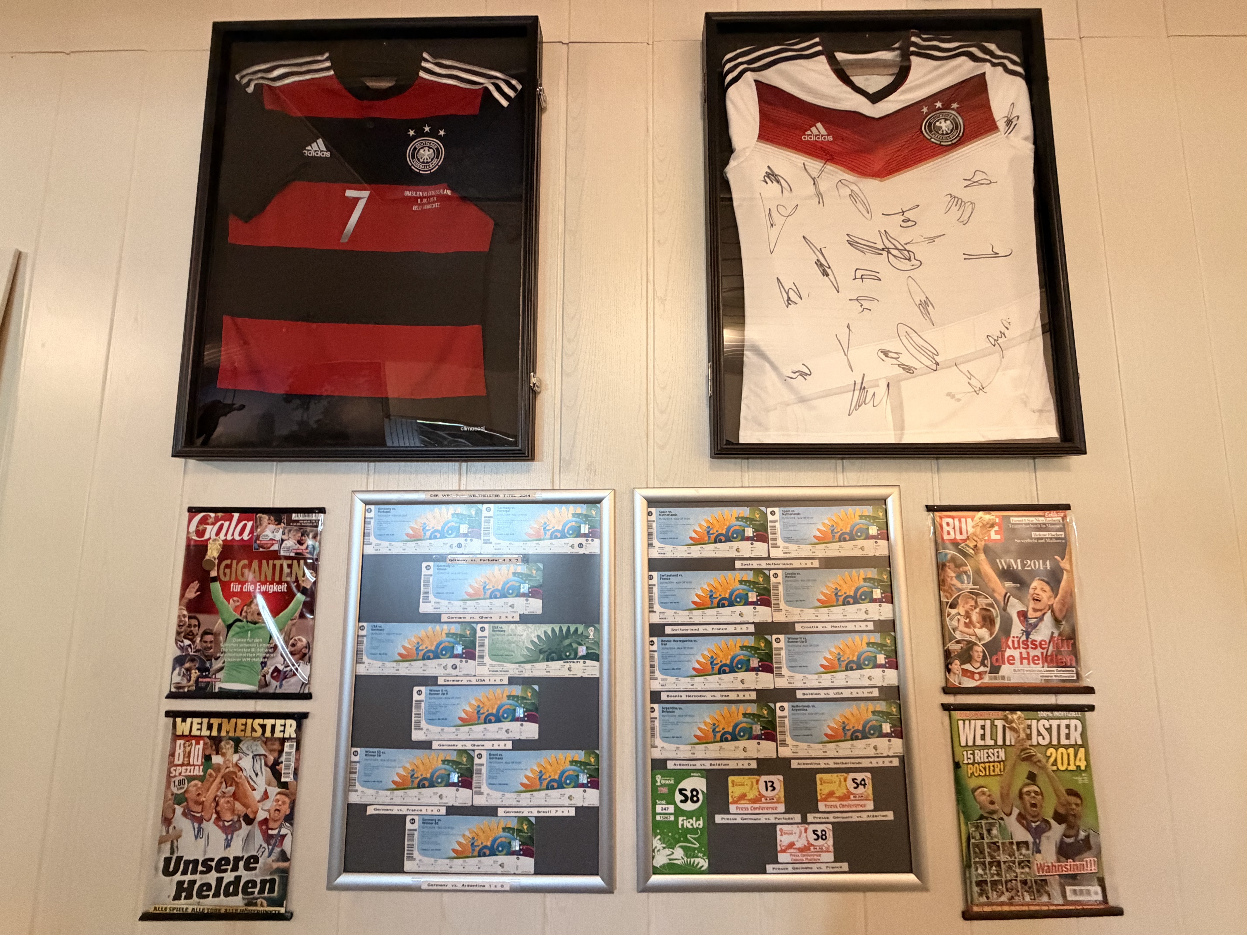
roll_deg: -0.3
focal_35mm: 14
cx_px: 624
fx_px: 504
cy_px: 468
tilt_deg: +6.5
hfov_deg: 102.1
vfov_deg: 85.7
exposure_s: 1/50
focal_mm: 2.22
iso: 800
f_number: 2.2
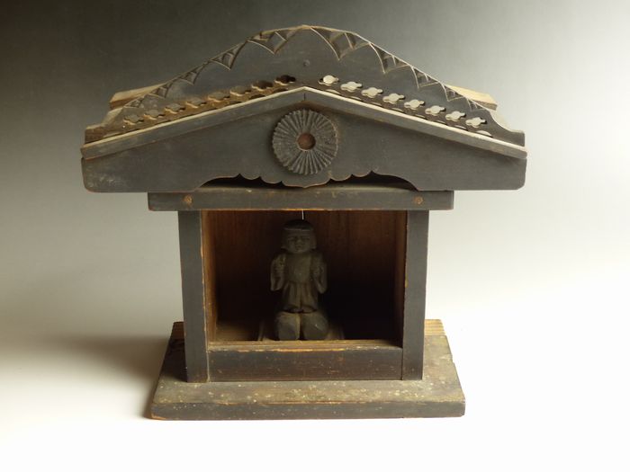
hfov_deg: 35.5
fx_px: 983
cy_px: 236
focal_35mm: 54
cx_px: 315
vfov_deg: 27.0
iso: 200
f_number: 2.8
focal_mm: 9.8
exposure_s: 1/13
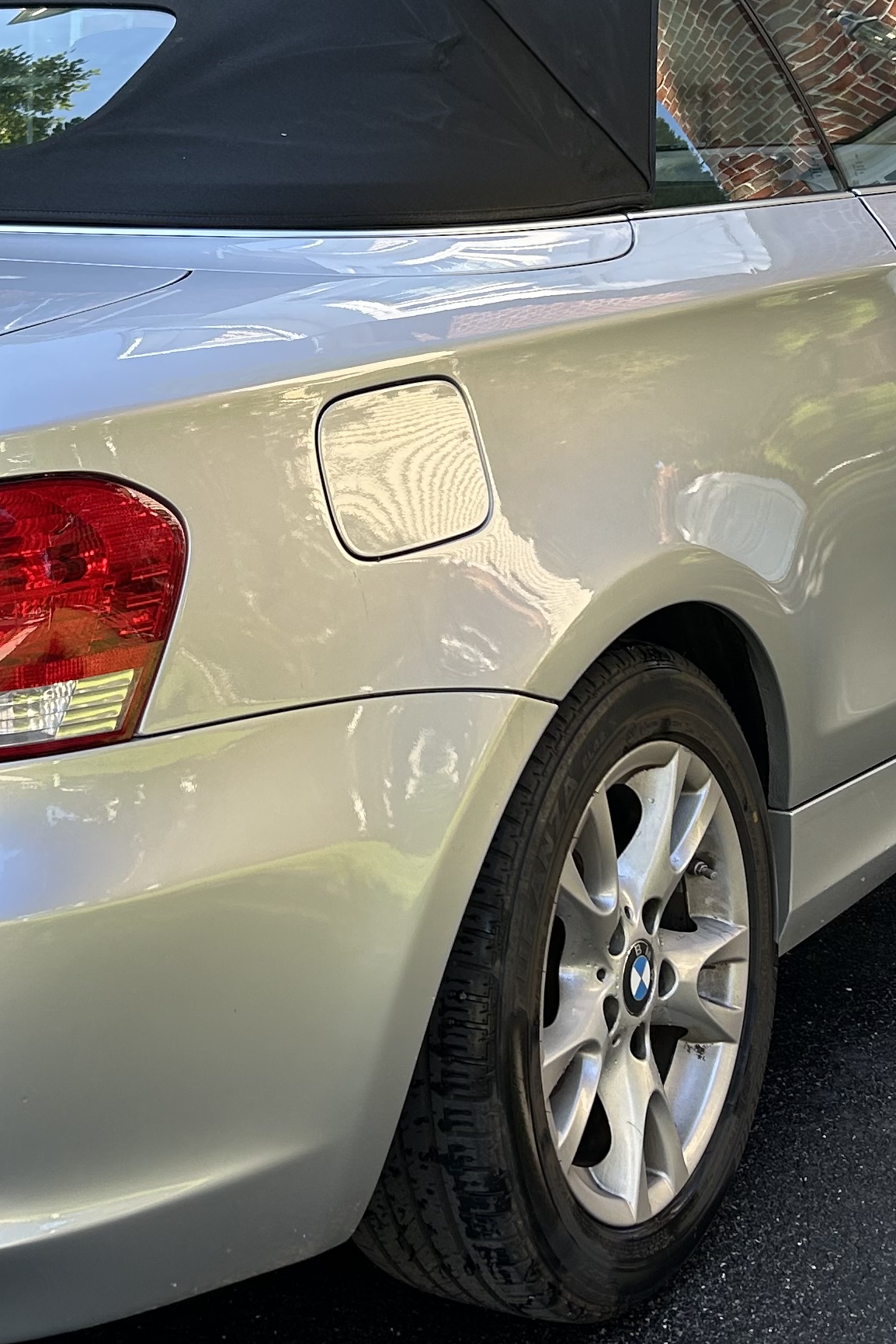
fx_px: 2352
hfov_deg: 21.5
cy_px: 435
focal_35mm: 63
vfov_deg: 31.6
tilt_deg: -4.0
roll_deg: -0.2
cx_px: 302
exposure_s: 1/398
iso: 50
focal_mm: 5.7
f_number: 1.5
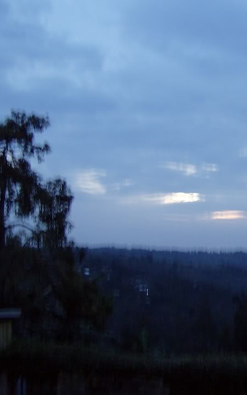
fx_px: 582
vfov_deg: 37.5
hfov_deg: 23.2
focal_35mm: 54
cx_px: 233
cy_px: 201
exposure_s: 1.19
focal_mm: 6
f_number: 2.8
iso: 100
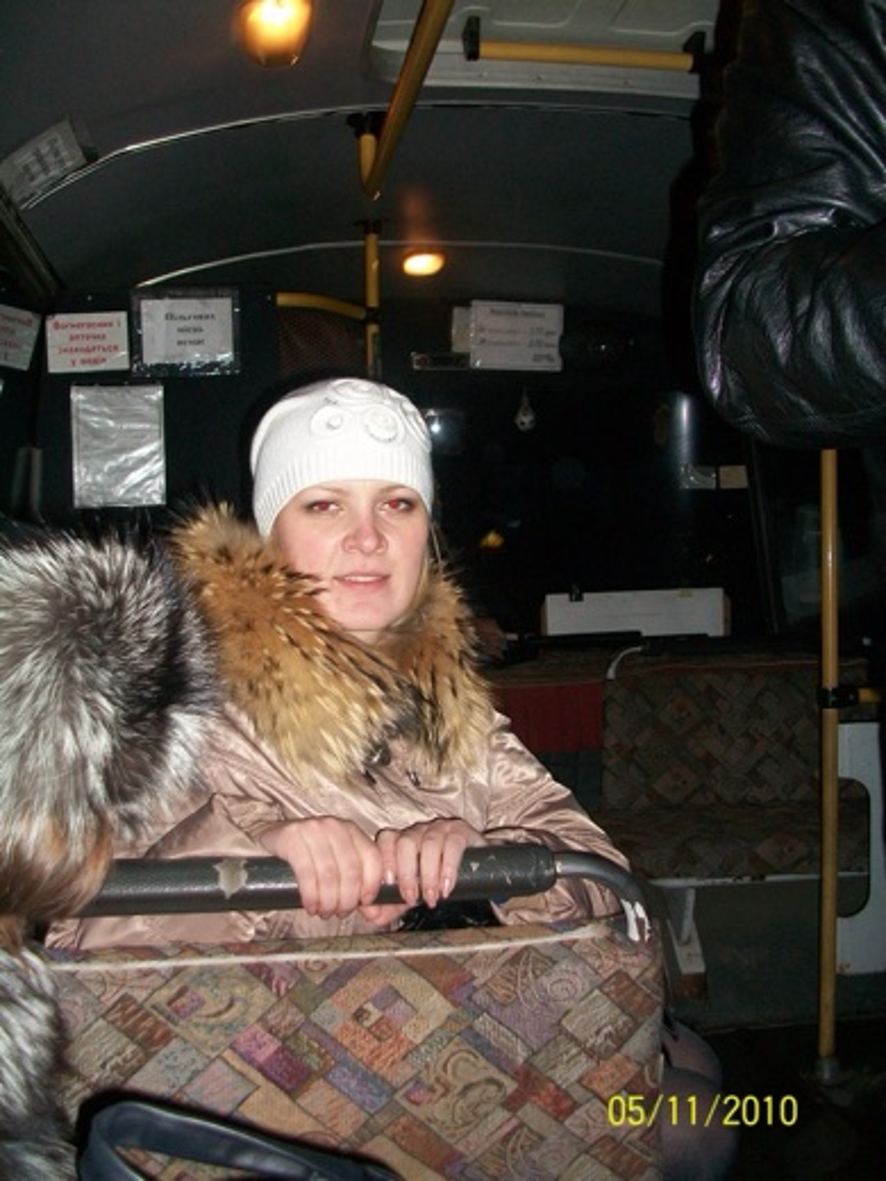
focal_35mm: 34
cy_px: 590
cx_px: 443
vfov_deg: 54.0
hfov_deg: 41.8
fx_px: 1160
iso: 120
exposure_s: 1/60
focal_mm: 5.7
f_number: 2.8
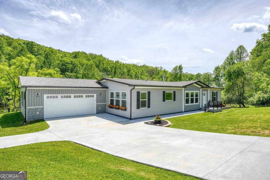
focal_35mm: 21
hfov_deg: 82.0
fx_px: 155
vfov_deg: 60.2
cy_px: 90
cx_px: 135
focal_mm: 13.8
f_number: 9
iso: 100
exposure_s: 1/25
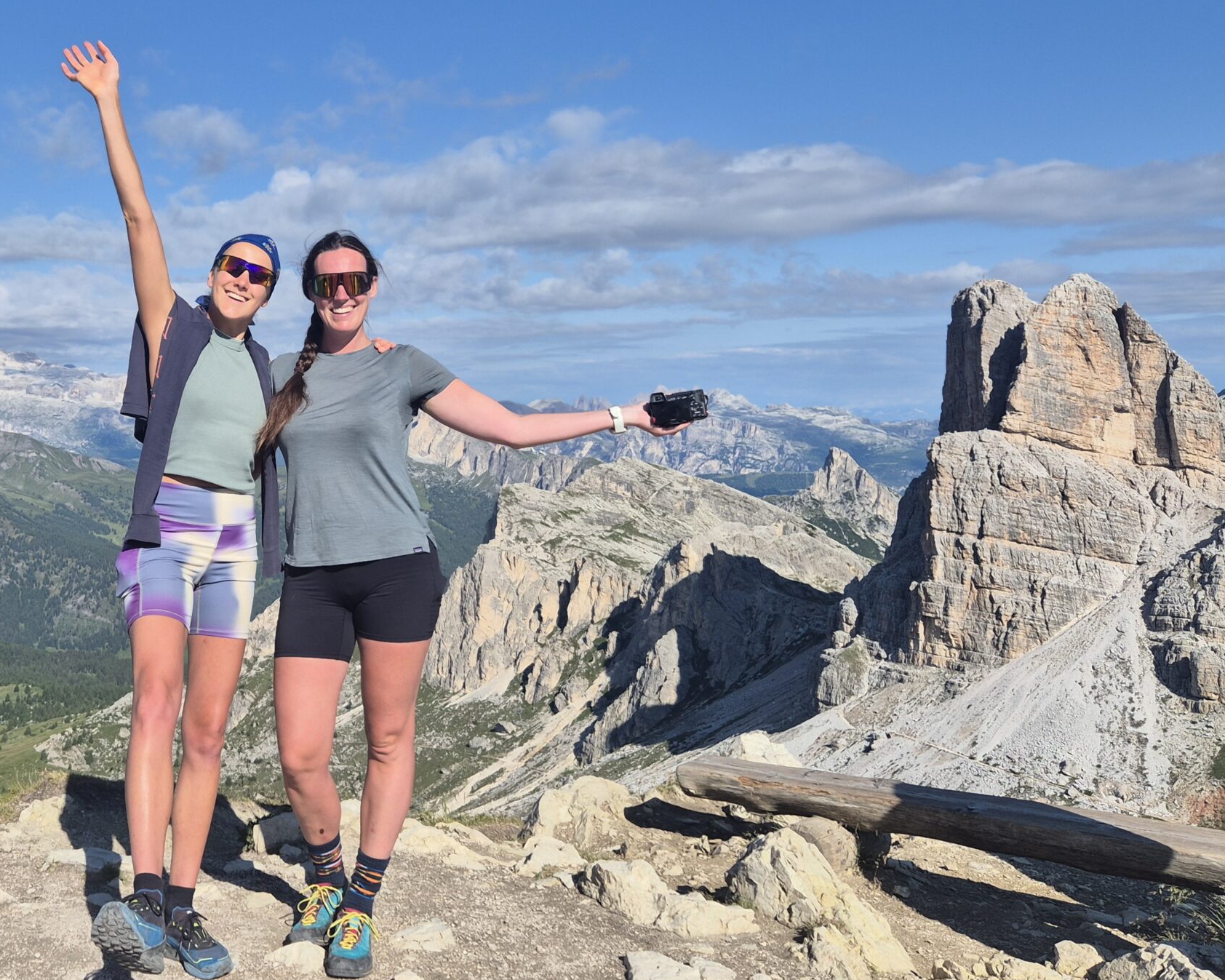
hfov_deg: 43.7
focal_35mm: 40
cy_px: 441
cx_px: 252
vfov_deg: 37.3
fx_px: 1450
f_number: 1.8
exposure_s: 1/2112
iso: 25
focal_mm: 5.4
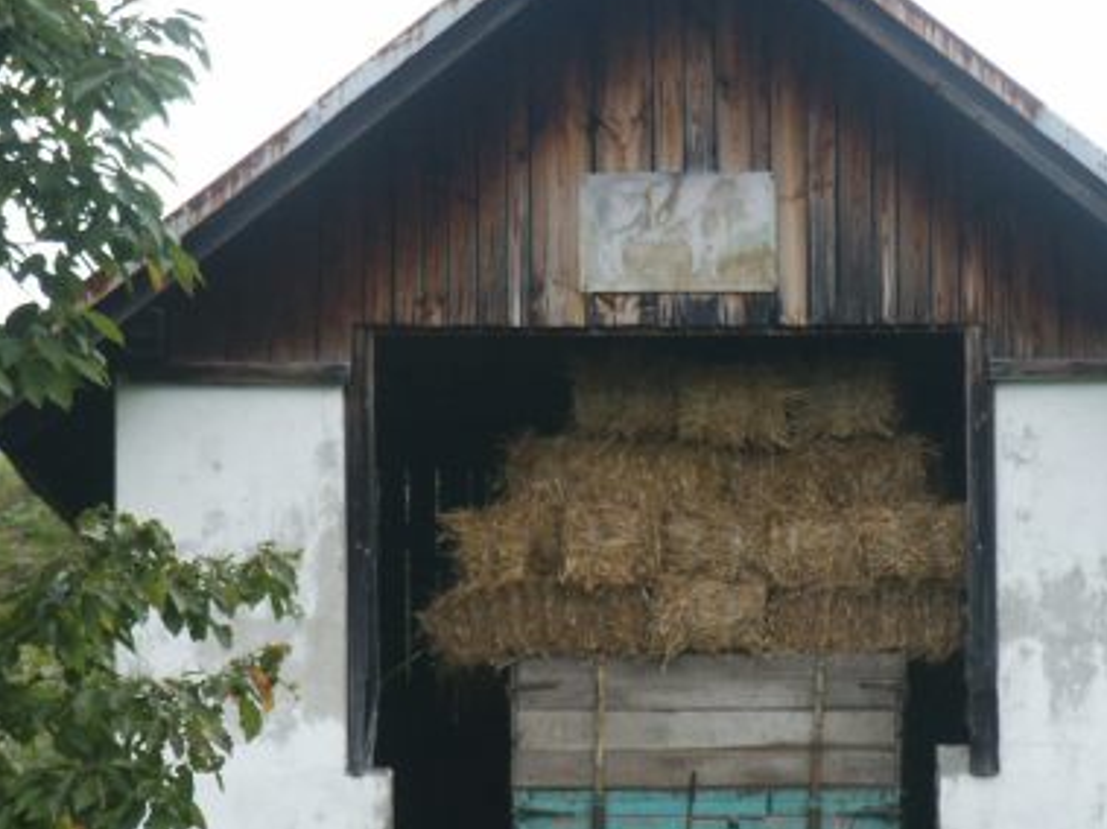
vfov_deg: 6.7
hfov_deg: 9.0
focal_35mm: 220
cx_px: 634
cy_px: 435
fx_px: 7033
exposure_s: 1/125
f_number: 3.6
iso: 100
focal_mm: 28.23
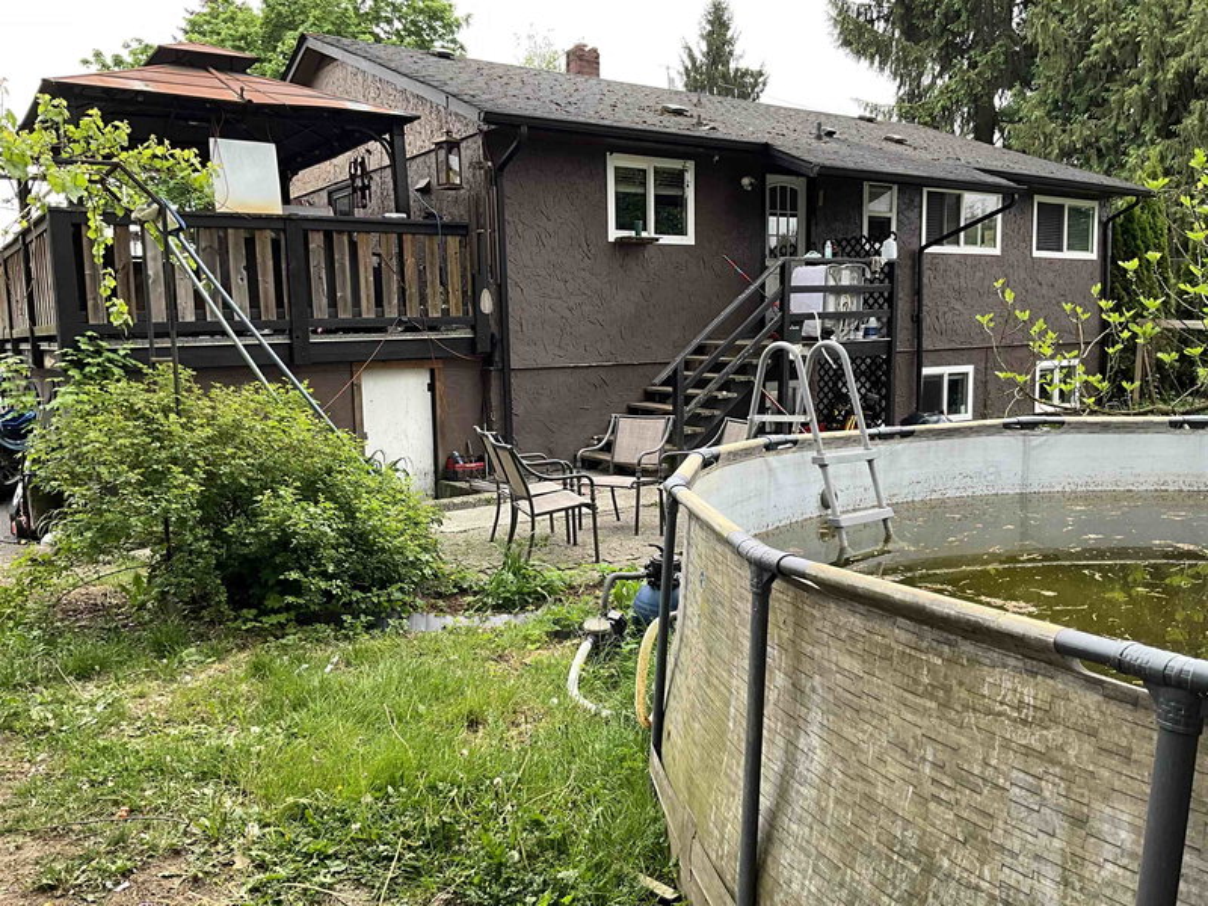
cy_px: 453
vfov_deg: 48.2
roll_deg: +1.3
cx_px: 604
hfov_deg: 61.7
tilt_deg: -7.6
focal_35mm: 29
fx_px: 1012
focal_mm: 3
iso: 40
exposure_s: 1/122
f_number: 1.8
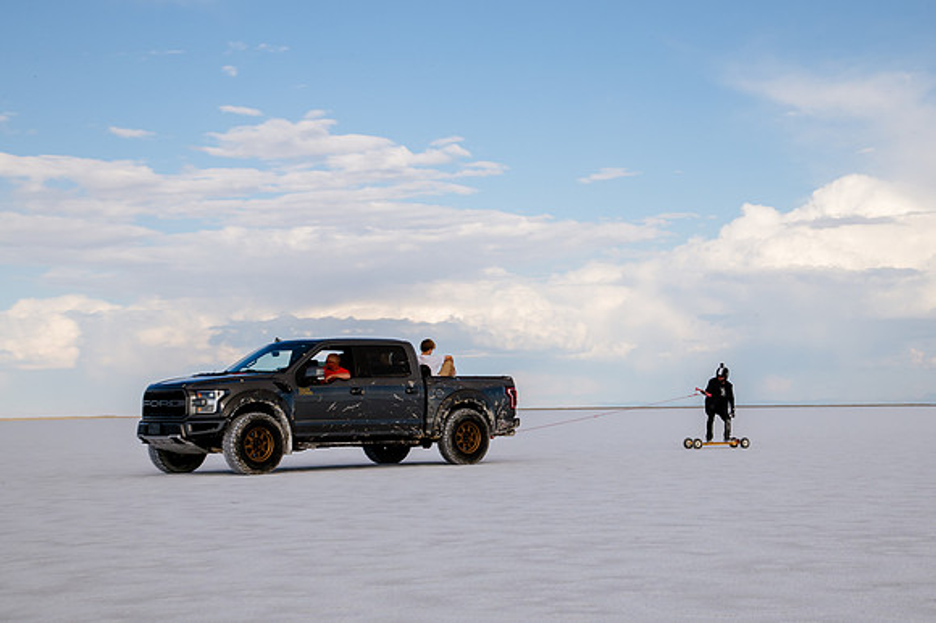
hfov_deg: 30.8
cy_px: 312
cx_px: 526
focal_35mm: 65
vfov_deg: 20.8
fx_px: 1695
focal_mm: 58
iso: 200
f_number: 22
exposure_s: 1/125
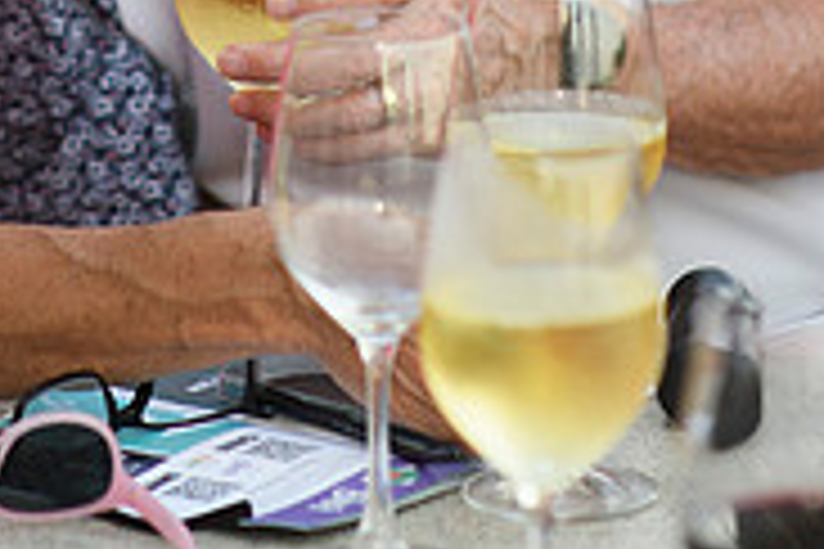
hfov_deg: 7.6
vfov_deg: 5.0
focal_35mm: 270
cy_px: -317
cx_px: 203
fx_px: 6180
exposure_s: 1/80
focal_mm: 85
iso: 40
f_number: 2.8
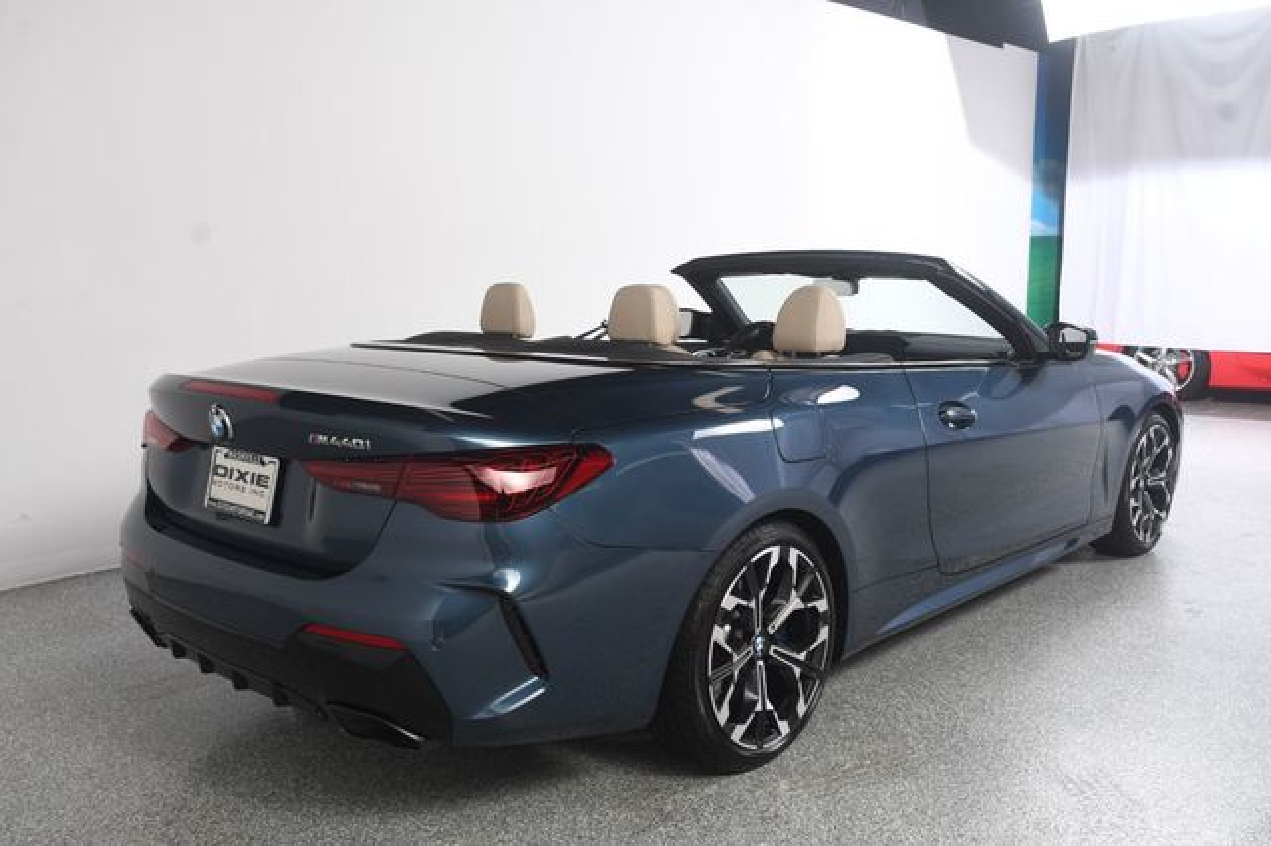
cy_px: 423
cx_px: 636
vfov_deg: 39.9
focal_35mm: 33
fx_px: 1164
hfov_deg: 57.2
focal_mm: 22
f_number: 7.1
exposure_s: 1/160
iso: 100
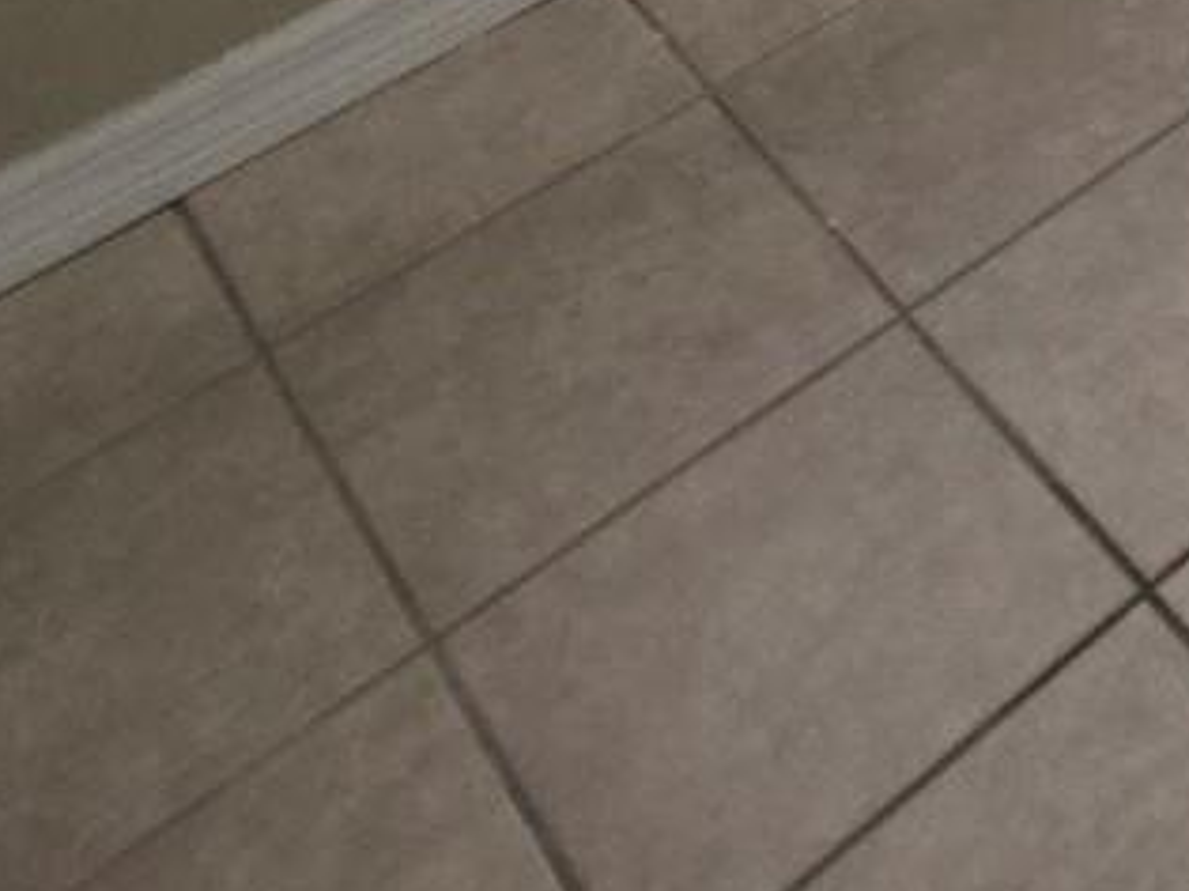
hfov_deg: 22.5
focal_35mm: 66
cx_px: 1910
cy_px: -1295
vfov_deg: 14.2
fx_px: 2266
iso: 64
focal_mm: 2.2
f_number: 2.2
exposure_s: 1/60
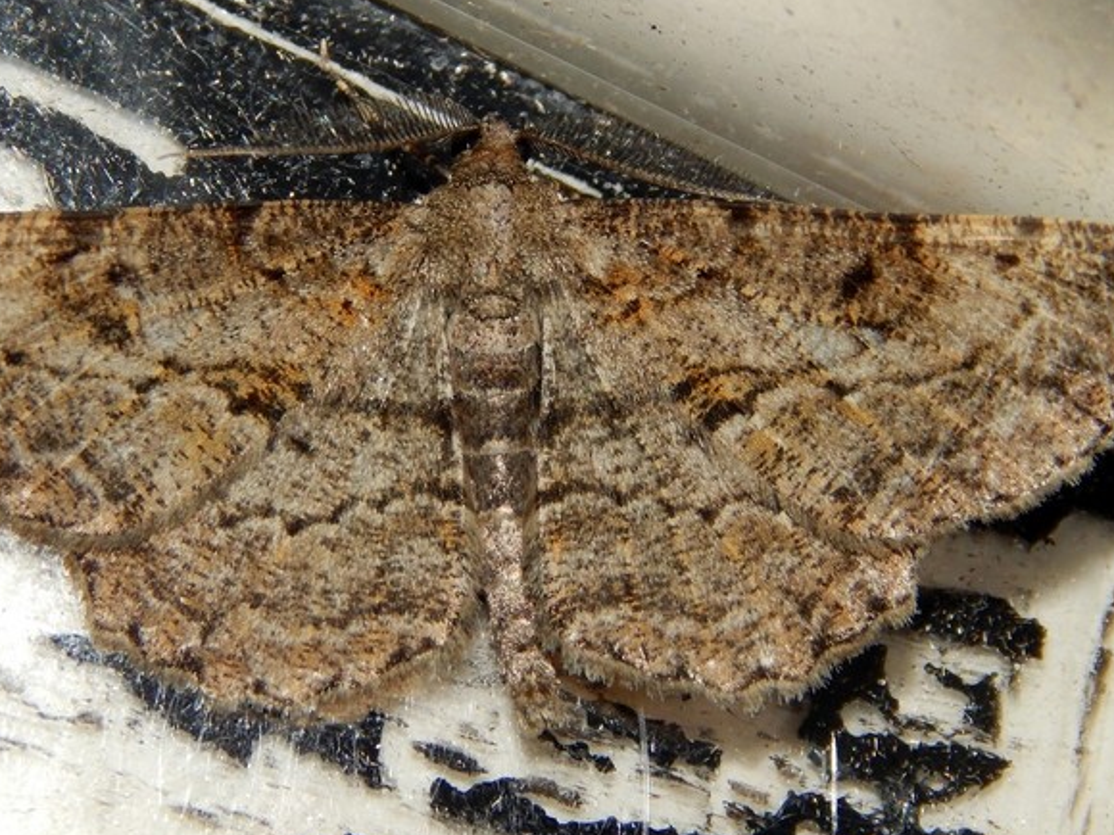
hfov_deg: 10.9
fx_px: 5857
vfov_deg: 8.2
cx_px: 492
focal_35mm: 182
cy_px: 361
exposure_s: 1/30
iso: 200
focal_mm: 23.4
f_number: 9.6
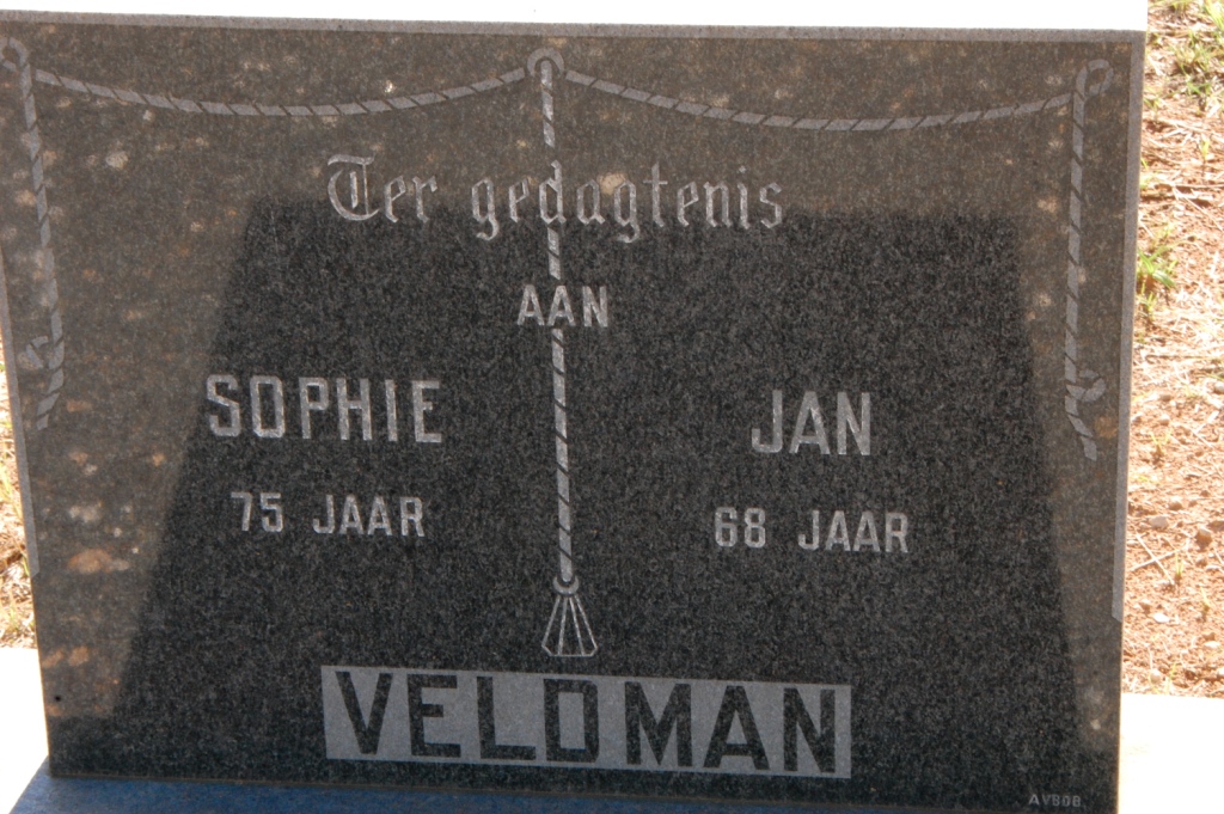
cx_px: 612
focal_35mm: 117
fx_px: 3975
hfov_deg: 17.5
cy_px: 407
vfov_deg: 11.7
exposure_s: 1/30
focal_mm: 78
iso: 800
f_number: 22
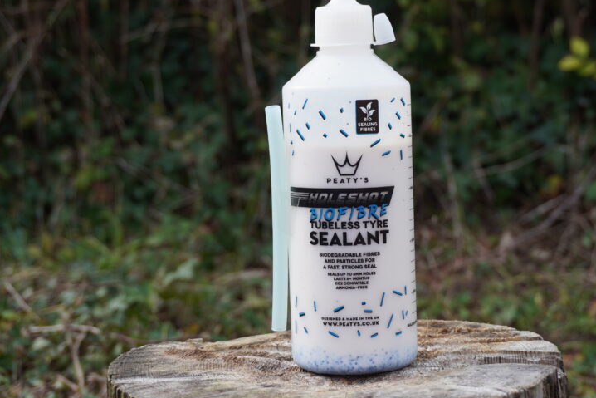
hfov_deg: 23.1
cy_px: 170
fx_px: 1452
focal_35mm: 88
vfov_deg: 15.6
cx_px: 371
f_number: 5.6
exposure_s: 1/160
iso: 100
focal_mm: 41
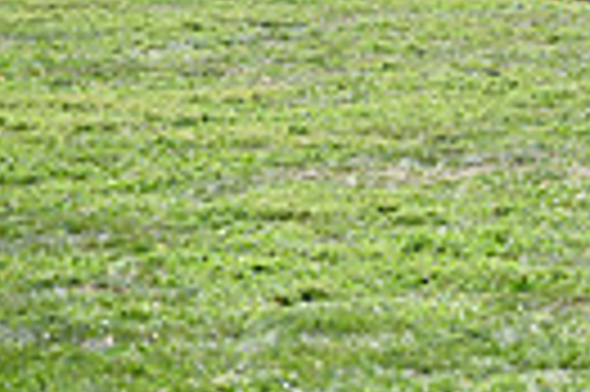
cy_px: -417
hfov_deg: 6.4
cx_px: 1221
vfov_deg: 4.4
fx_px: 5074
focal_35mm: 310
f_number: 2.8
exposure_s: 1/1000
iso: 125
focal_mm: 70
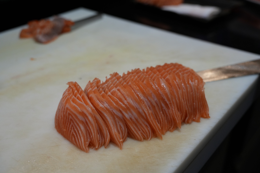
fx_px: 289
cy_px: 86
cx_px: 130
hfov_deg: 48.5
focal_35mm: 40
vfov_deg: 33.4
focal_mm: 40
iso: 2000
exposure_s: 1/160
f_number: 4
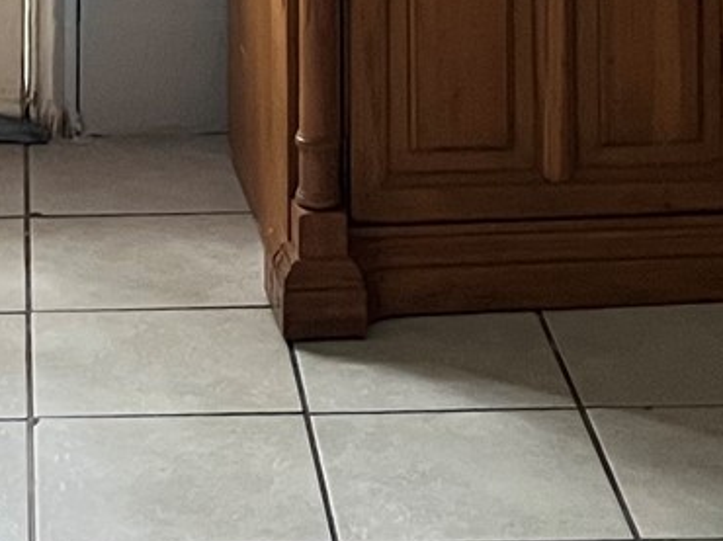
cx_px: 117
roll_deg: +0.5
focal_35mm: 144
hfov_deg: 13.6
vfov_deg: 9.1
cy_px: -807
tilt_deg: -1.3
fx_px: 3006
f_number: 1.6
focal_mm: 5.1
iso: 400
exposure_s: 1/60
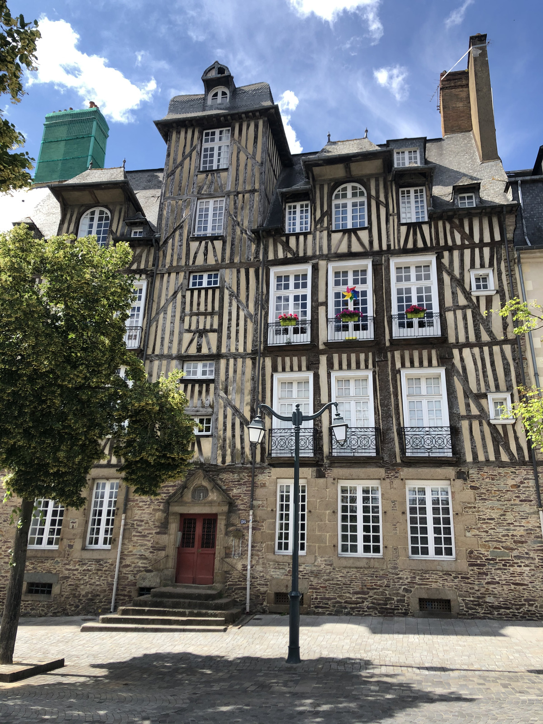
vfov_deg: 63.4
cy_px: 362
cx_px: 272
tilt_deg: +19.3
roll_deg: -1.5
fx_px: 586
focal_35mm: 28
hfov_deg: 49.7
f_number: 1.8
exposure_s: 1/972
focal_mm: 4
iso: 20
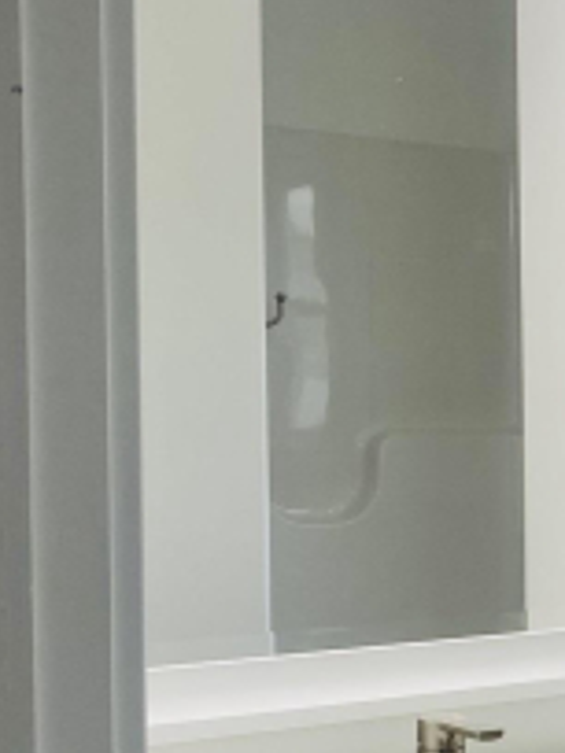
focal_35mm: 85
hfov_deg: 15.8
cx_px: 883
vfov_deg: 22.9
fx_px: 1850
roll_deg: -1.0
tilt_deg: -2.4
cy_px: 508
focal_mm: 4.25
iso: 40
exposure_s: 1/120
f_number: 1.8
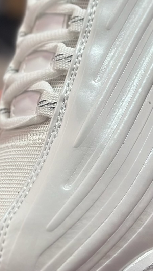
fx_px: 959
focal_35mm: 133
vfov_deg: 16.1
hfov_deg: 9.0
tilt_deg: -57.2
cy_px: 83
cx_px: 166
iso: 100
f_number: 1.78
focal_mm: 6.86
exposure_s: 1/2358
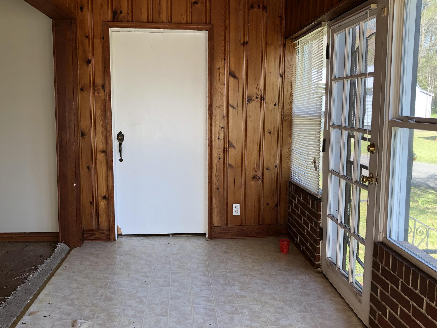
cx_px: 218
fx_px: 429
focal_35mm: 34
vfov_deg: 41.8
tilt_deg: -6.8
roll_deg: +0.9
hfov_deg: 54.0
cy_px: 157
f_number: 1.8
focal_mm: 4
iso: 32
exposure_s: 1/120
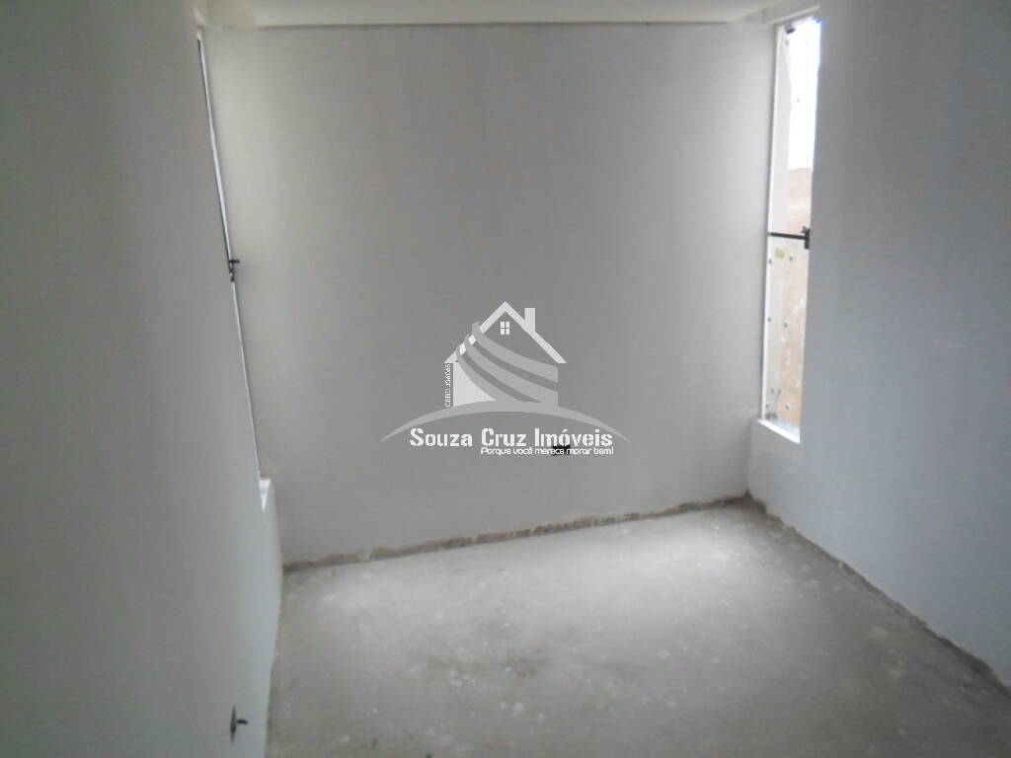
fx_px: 730
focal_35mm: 25
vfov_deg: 54.9
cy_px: 379
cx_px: 506
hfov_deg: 69.4
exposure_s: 1/30
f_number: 2.5
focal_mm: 4.5
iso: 200
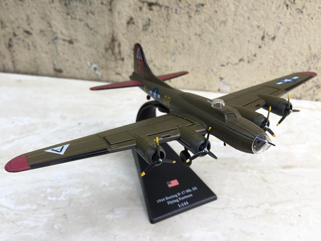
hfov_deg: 61.7
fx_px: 269
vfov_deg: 48.2
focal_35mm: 29
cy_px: 120
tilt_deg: -33.8
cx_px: 160
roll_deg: -3.5
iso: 50
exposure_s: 1/100
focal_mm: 4.15
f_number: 2.2
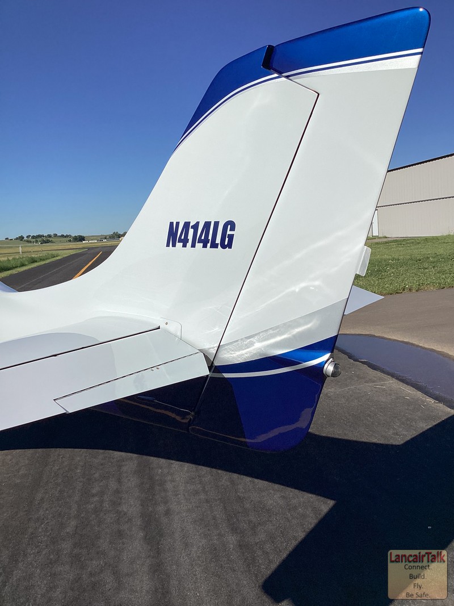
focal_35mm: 31
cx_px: 227
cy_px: 303
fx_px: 542
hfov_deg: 45.4
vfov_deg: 58.4
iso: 25
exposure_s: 1/4525
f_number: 2.4
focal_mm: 3.3
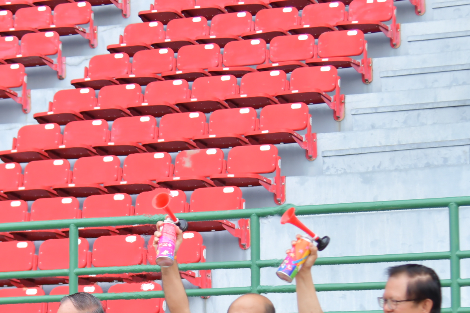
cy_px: 237
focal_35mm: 173
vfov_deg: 7.9
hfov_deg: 11.8
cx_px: 88
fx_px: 2258
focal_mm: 50
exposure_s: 1/250
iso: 200
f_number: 4
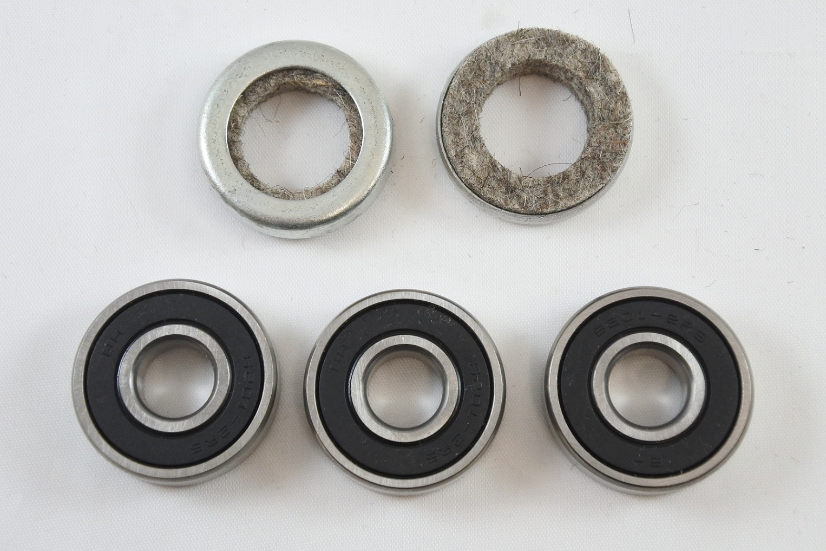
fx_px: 1468
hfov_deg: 31.4
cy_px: 276
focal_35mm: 64
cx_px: 413
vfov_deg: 21.2
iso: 720
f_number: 5
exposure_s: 1/125
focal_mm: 24
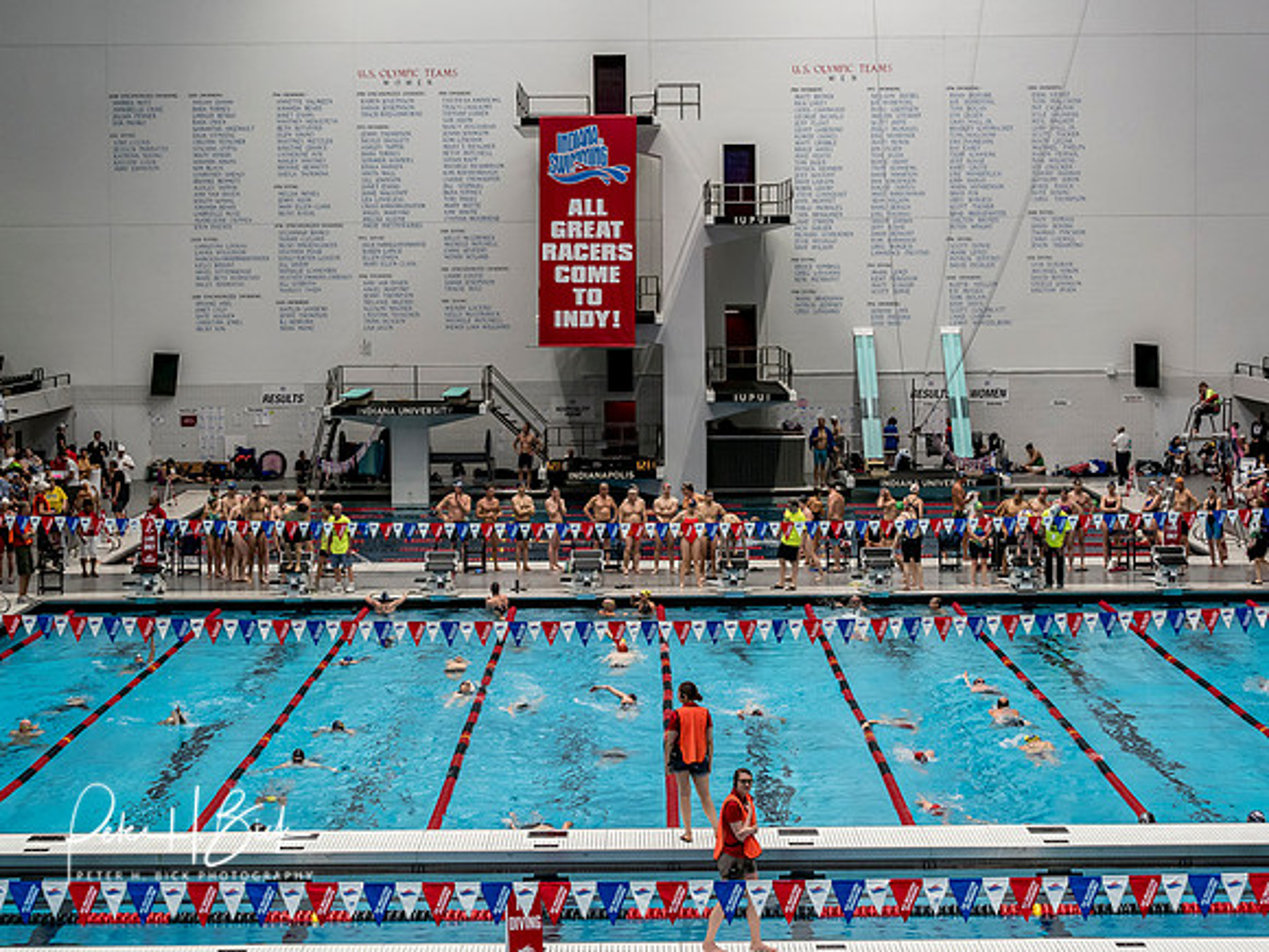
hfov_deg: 24.4
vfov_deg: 18.4
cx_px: 634
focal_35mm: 80
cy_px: 476
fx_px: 2933
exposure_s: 1/320
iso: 1600
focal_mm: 40
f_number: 4.5
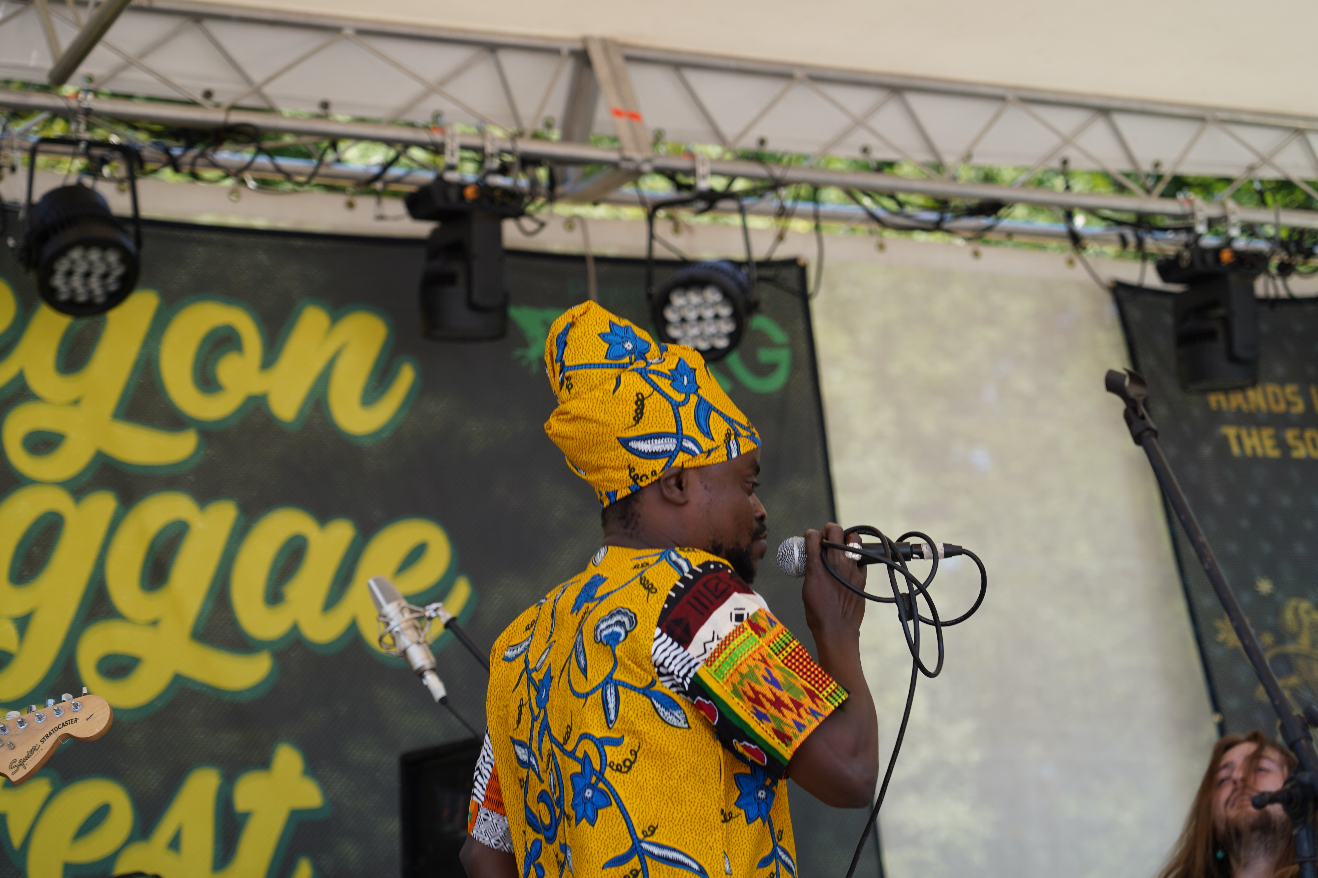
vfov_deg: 13.0
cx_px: 659
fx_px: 3844
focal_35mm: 105
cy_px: 439
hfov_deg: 19.5
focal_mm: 105
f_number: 4.5
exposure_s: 1/250
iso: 100
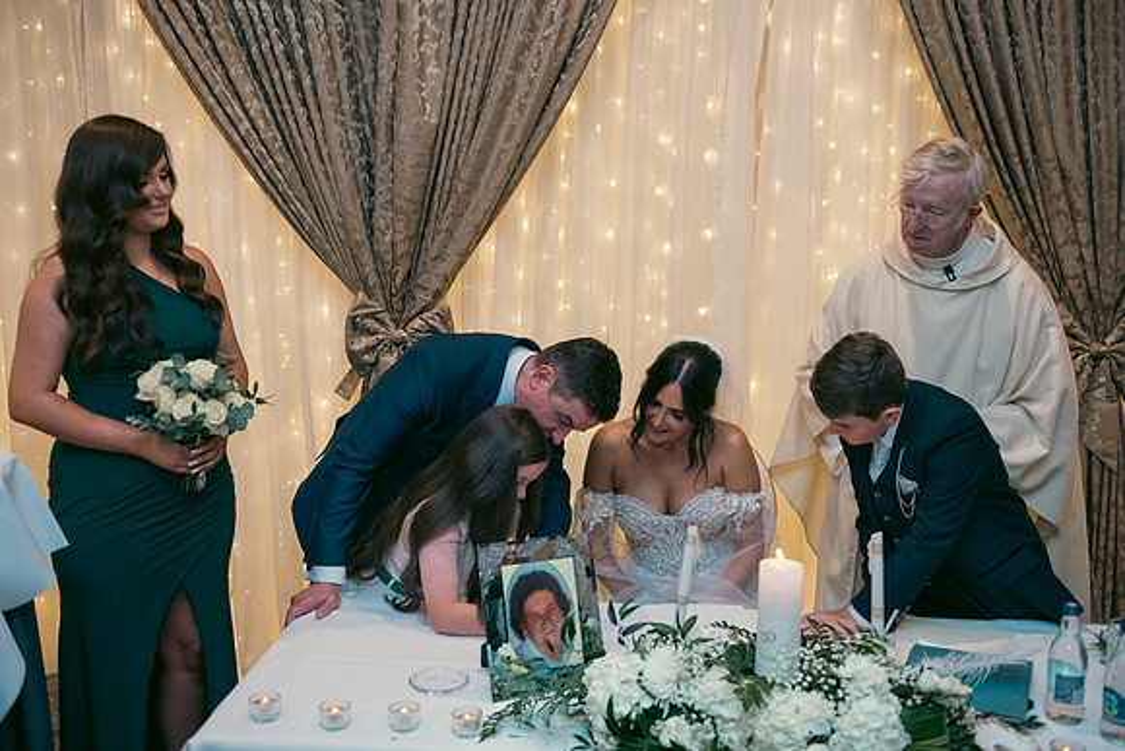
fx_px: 1125
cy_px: 376
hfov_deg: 53.1
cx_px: 562
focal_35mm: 36
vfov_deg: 36.9
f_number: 3.5
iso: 800
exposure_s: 1/160
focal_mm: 36
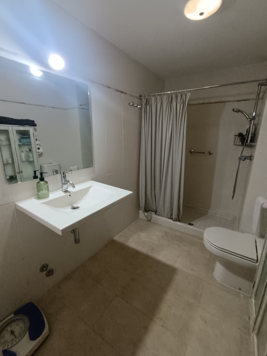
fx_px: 165
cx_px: 134
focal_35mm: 16
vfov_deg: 94.5
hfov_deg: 78.1
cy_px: 178
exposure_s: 1/50
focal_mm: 1.66
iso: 464
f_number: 2.2
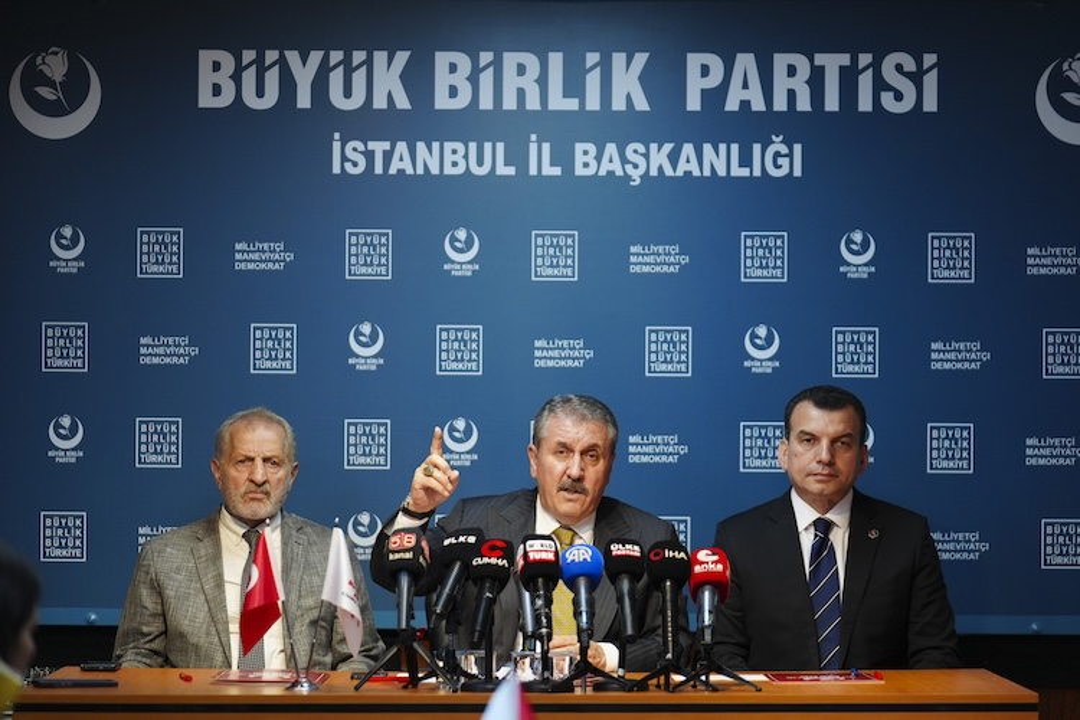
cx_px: 540
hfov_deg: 17.3
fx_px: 3540
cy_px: 360
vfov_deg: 11.6
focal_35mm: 118
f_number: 2.8
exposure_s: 1/400
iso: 2000
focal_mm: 118
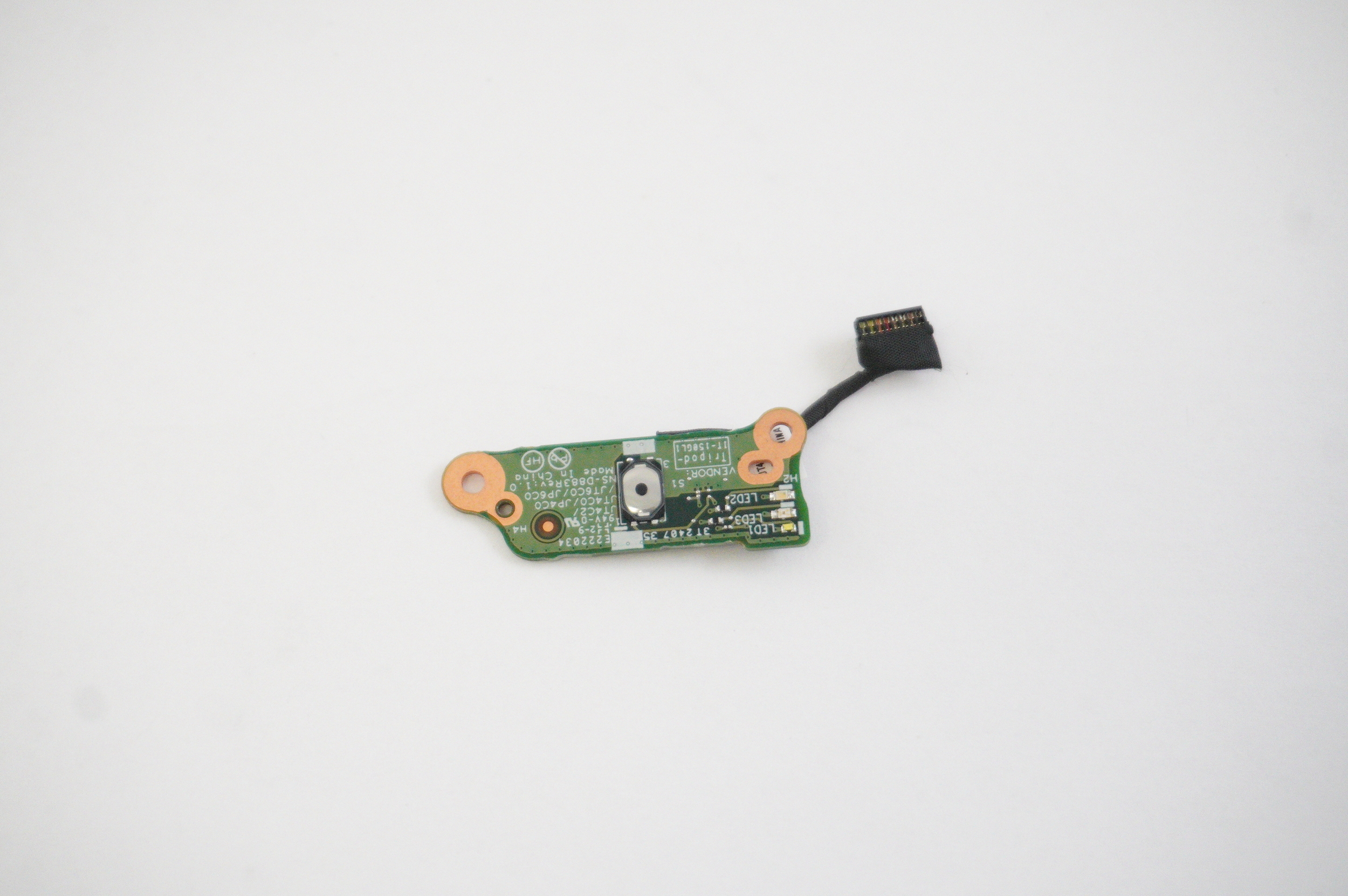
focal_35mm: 66
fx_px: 2469
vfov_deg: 20.6
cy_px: 448
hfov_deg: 30.5
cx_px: 674
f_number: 5.6
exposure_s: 1/250
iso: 5000
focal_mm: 44
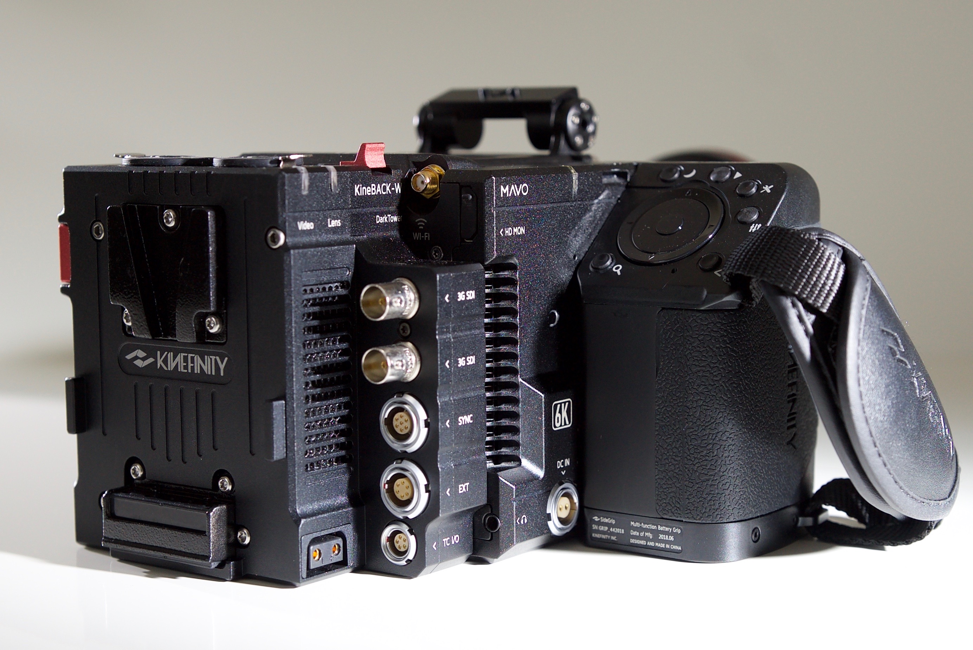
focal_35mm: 75
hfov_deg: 27.0
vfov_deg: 18.2
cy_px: 325
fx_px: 2028
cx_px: 486
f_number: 4
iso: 800
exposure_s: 1/125
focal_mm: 50
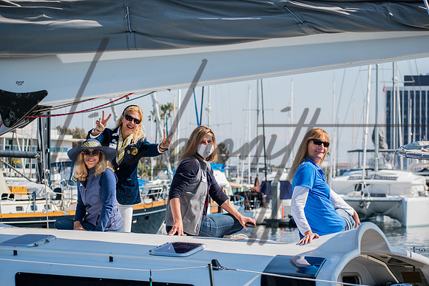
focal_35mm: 120
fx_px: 1430
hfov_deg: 17.1
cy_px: 143
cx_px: 214
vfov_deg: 11.4
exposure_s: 1/400
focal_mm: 80
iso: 100
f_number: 5.6
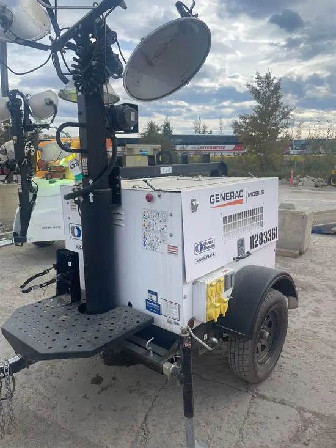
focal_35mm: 26
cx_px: 168
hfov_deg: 53.1
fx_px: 336
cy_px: 224
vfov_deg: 67.3
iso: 50
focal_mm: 4.2
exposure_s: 1/2618
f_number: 1.6
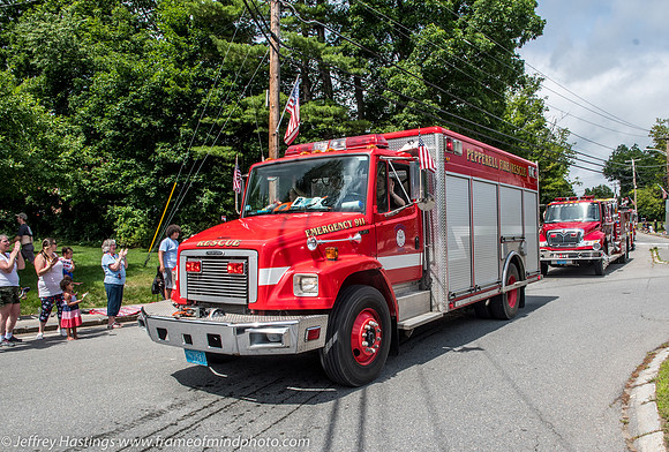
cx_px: 385
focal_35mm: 27
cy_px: 256
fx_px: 513
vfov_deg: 47.4
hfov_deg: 65.9
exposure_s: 1/250
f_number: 13
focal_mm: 16
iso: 200
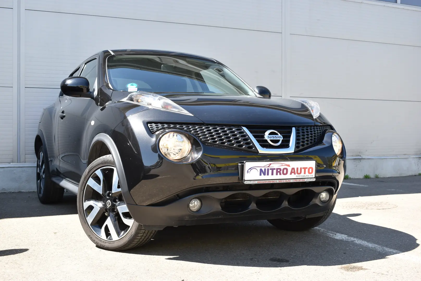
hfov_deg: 43.6
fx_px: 527
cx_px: 210
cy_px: 140
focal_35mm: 45
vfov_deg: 29.9
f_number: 6.3
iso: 200
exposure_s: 1/200
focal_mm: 30
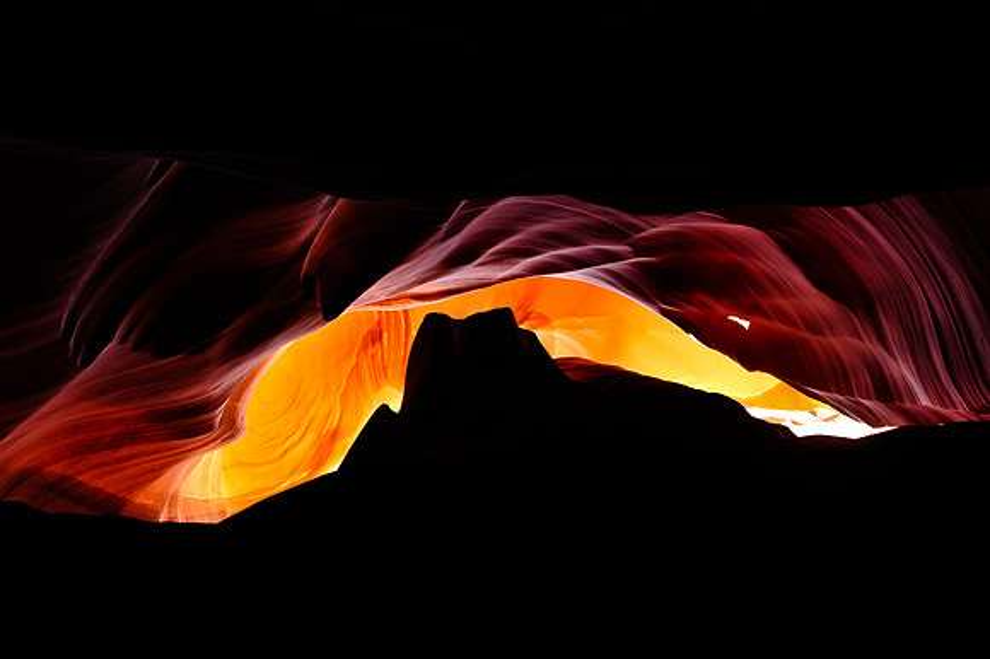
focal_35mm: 42
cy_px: 330
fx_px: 1154
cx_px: 495
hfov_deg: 46.4
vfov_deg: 31.9
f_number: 3.5
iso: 800
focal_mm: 42
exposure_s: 1/50
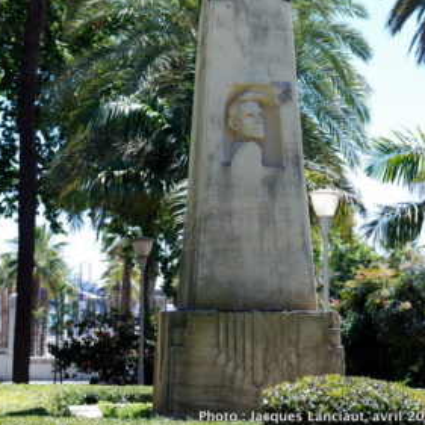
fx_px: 1264
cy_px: 60
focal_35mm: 91
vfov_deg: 18.8
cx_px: 206
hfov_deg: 19.1
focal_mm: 40
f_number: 6.3
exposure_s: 1/160
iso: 100
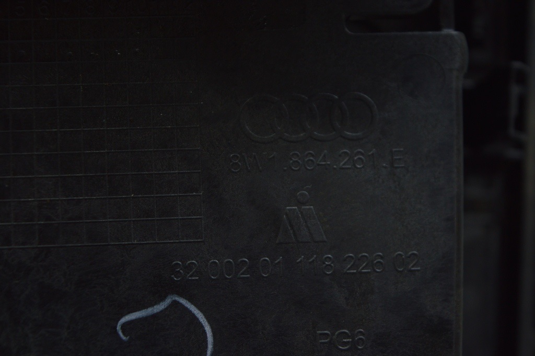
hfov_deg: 26.0
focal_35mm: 78
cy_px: 178
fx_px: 1158
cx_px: 268
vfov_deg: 17.5
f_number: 5.6
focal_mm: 52
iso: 400
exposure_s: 1/40
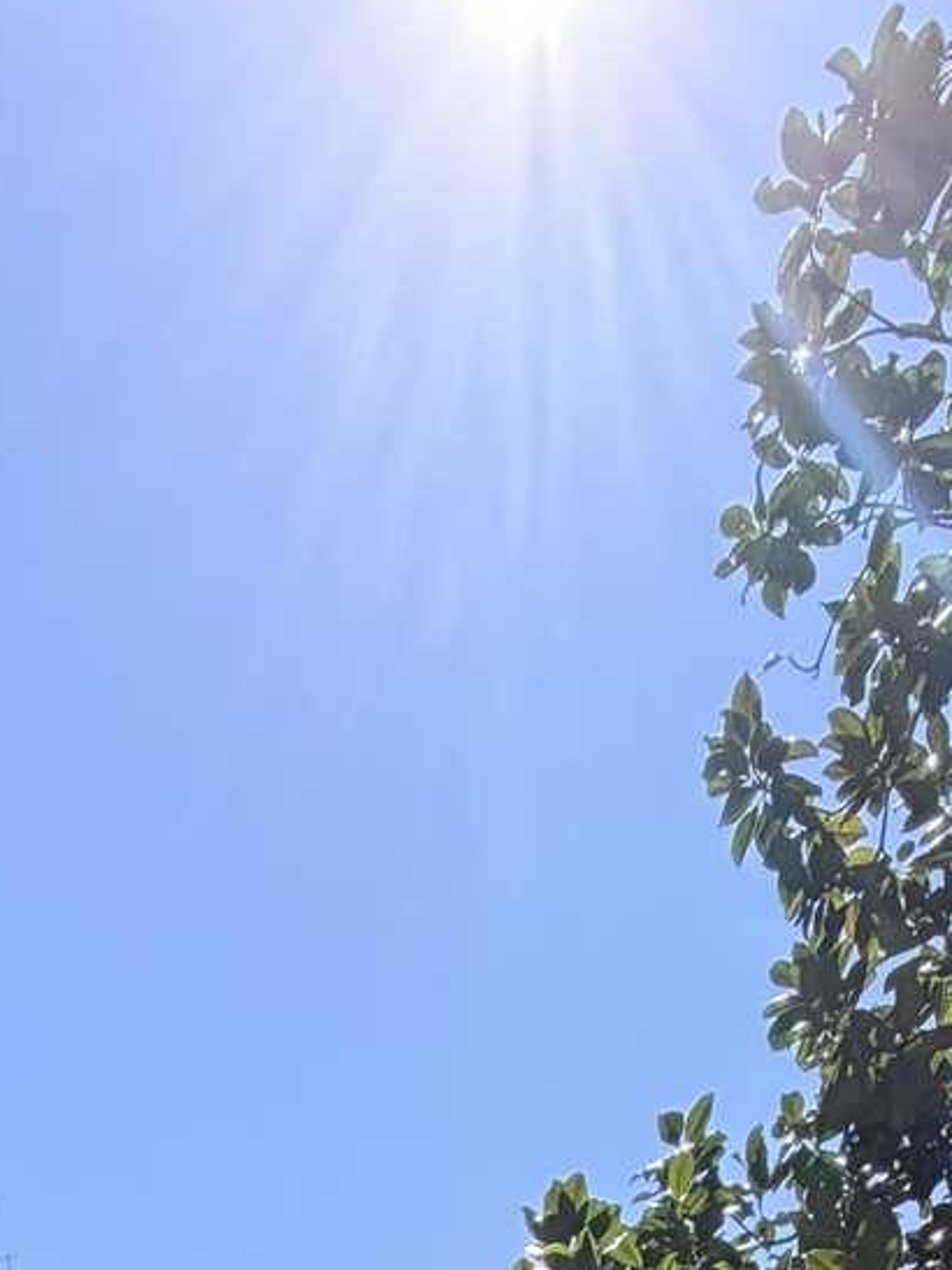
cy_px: 2533
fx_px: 2164
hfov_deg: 24.4
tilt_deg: -9.9
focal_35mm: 59
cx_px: 190
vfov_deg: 19.2
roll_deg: -0.5
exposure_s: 1/770
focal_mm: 2.22
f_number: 2.2
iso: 32
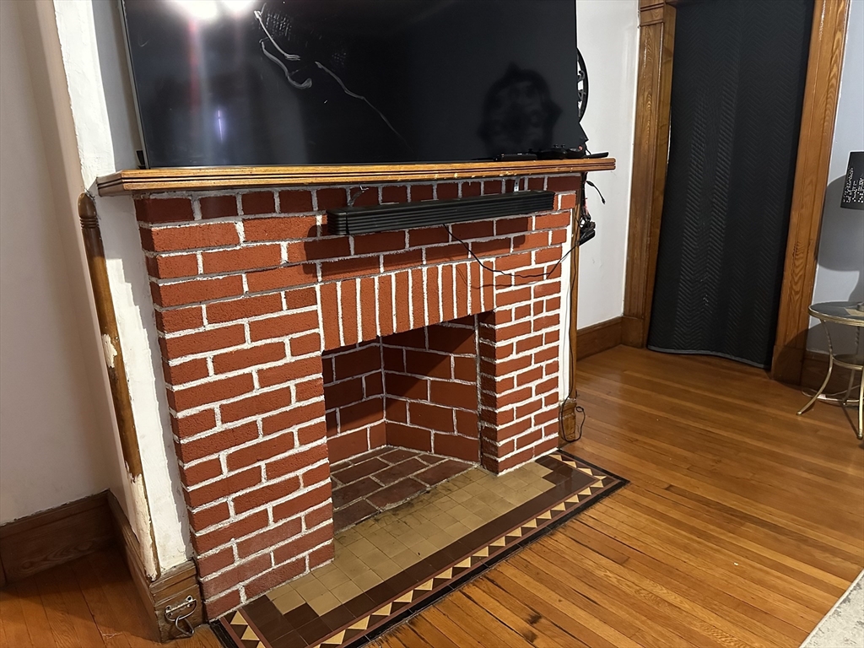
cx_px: 432
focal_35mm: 24
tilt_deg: -15.1
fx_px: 599
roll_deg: +2.5
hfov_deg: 71.6
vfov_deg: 56.8
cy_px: 324
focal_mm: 6.86
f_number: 1.78
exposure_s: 1/40
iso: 1000
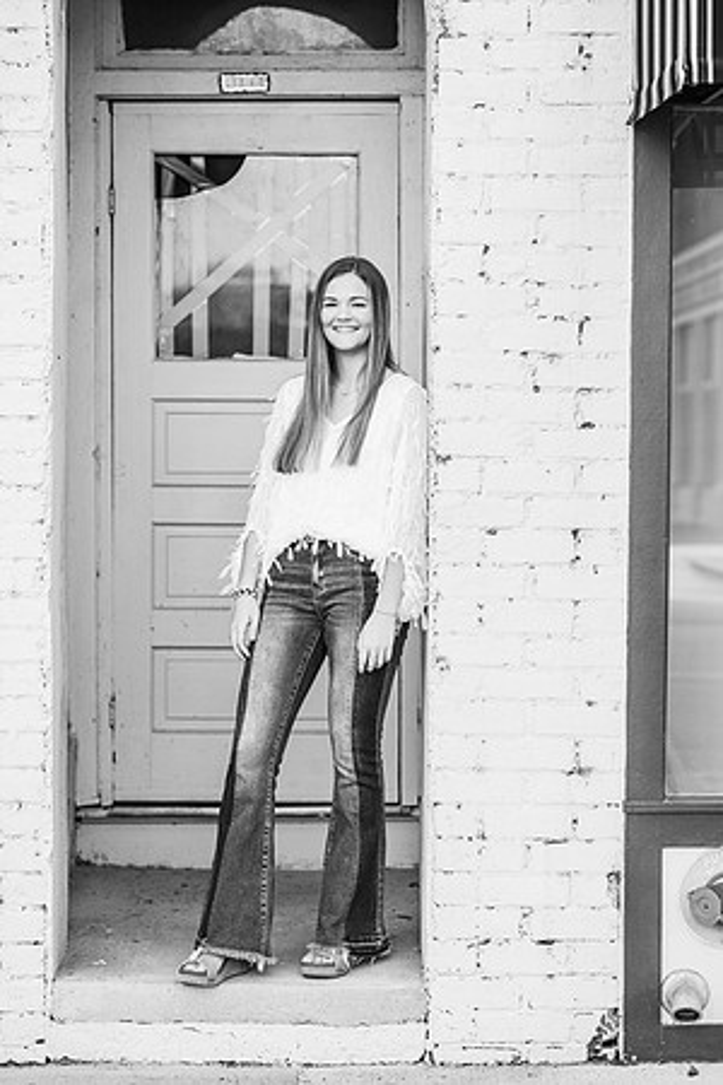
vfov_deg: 23.9
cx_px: 362
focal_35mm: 85
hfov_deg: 16.1
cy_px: 542
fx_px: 2560
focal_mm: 85
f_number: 2.8
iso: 200
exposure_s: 1/200
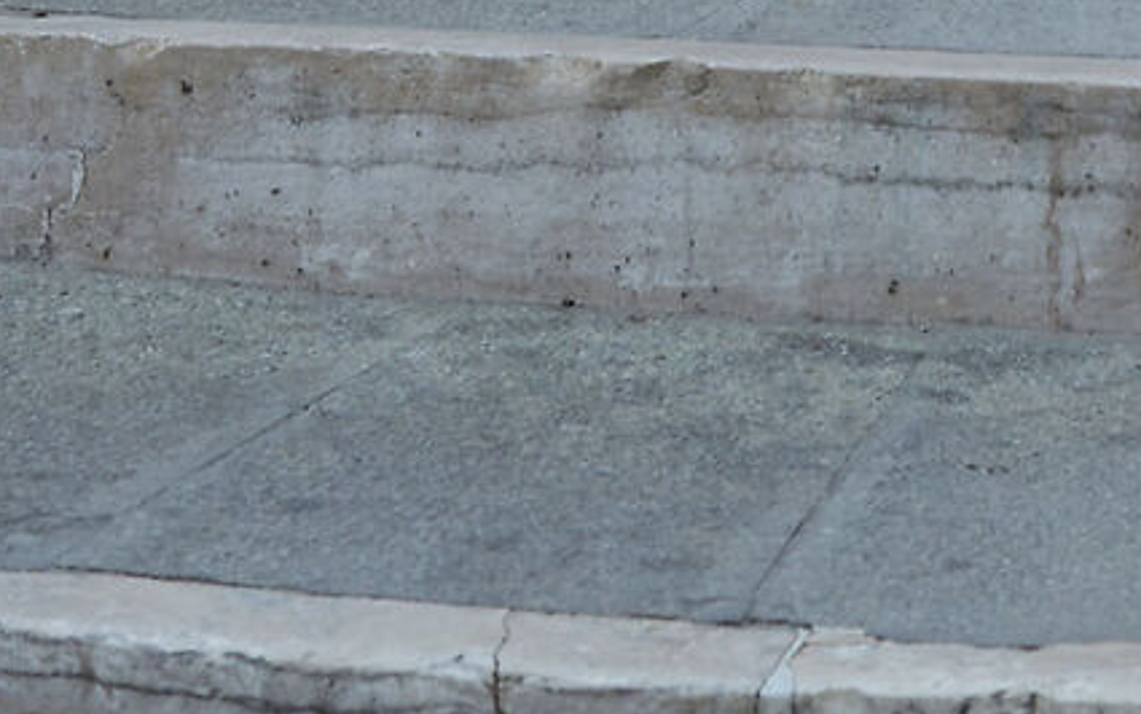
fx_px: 4293
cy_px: -848
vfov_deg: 8.8
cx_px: 1254
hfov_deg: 14.8
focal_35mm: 138
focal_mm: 24
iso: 100
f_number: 8
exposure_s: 1/100
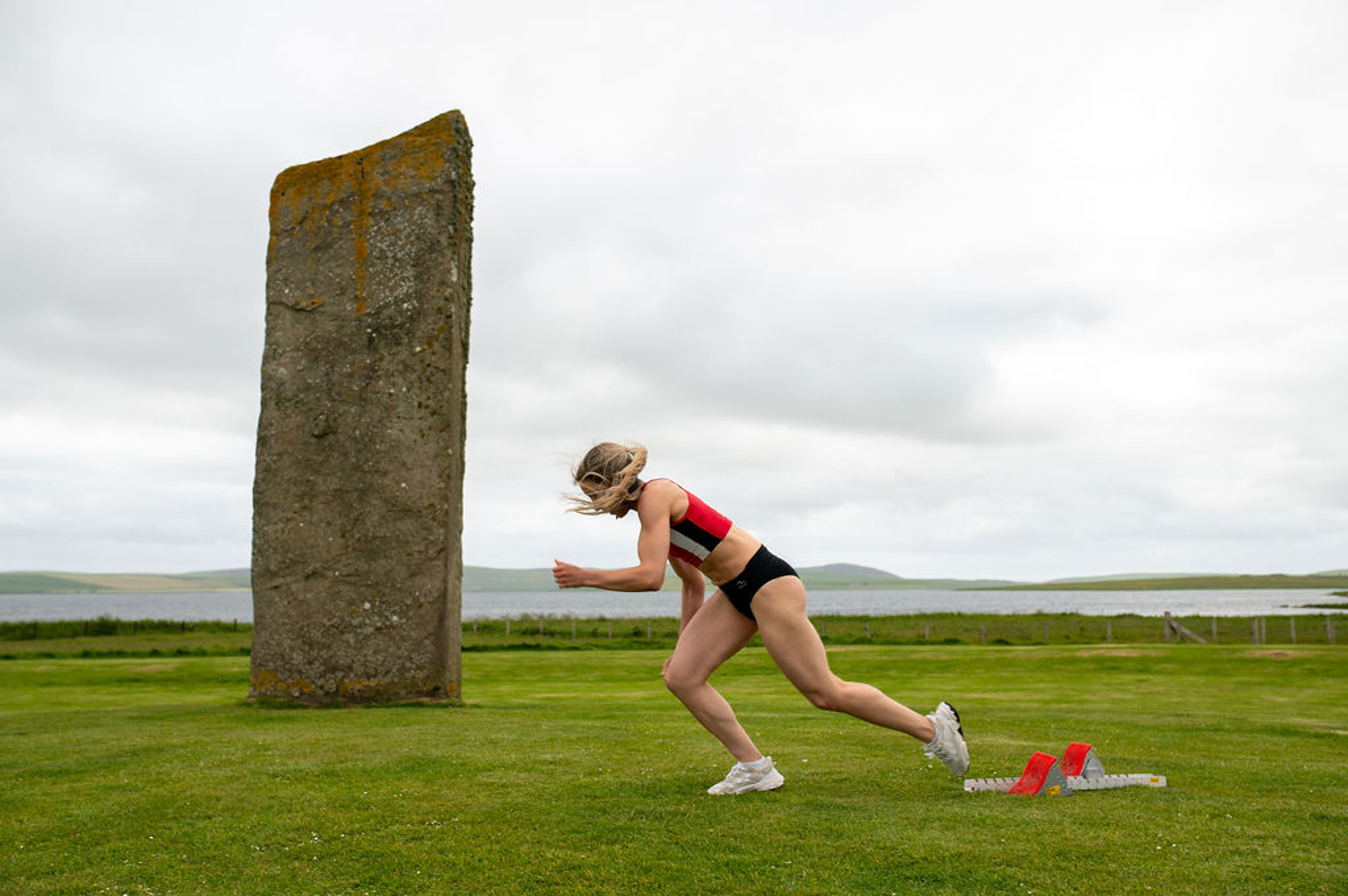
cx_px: 674
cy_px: 448
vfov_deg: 37.8
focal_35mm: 35
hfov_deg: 54.5
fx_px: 1309
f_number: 5
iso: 400
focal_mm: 35
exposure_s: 1/500
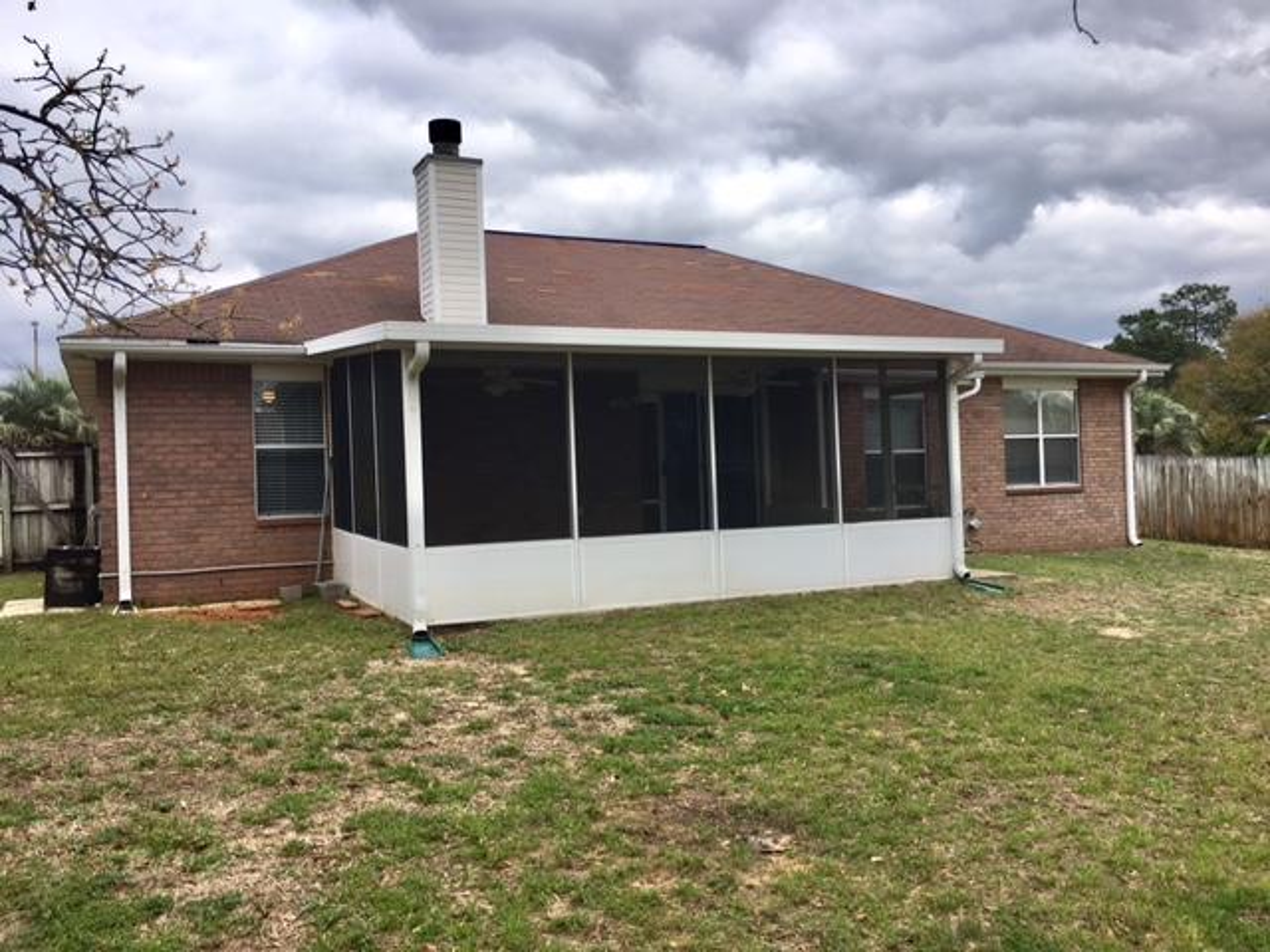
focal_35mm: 29
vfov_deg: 48.2
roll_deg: +0.9
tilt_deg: +1.7
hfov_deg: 61.7
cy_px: 476
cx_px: 635
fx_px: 1064
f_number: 2.2
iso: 25
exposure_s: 1/986
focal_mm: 4.15
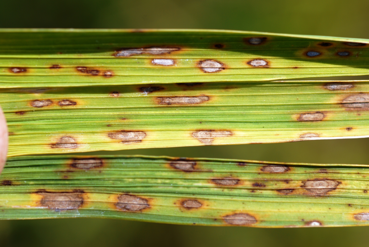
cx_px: 184
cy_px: 124
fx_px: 924
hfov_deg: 22.6
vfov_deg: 15.2
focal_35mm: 90
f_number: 8
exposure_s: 1/400
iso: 100
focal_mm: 60
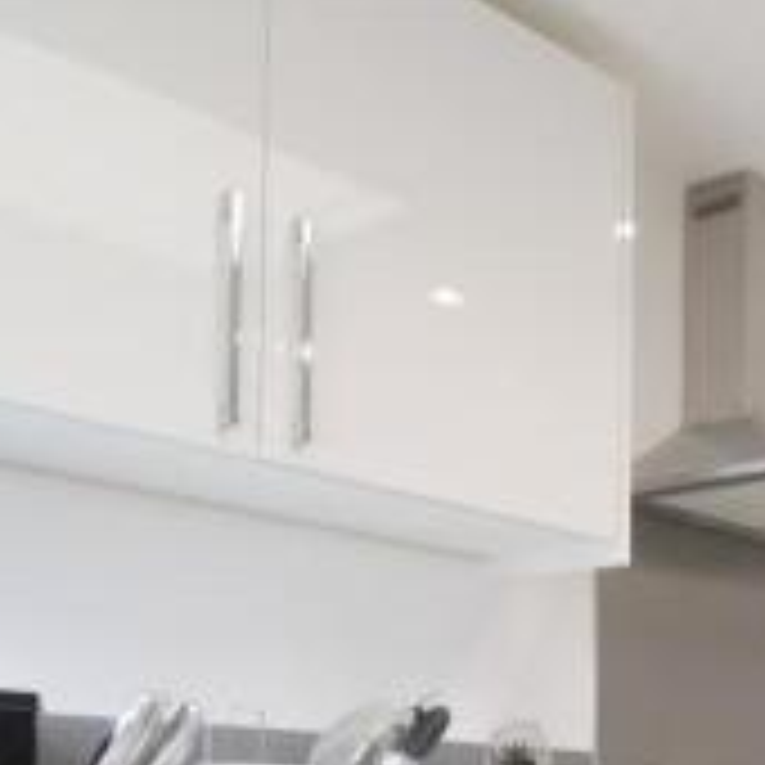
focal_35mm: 49
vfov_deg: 31.2
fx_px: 1225
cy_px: 824
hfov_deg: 25.1
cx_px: 1184
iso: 800
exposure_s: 1/40
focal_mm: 10
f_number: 8
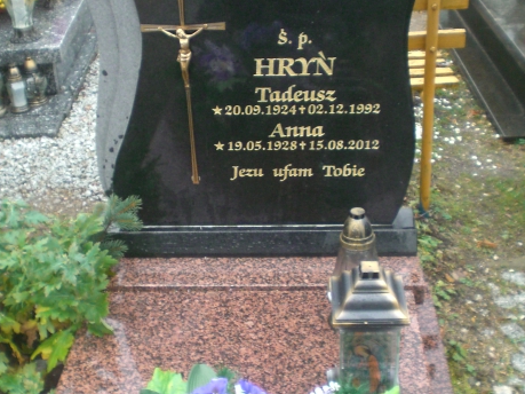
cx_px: 239
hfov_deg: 36.2
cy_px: 204
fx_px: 804
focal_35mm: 53
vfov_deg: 27.5
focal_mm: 6.3
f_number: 3.1
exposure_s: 1/80
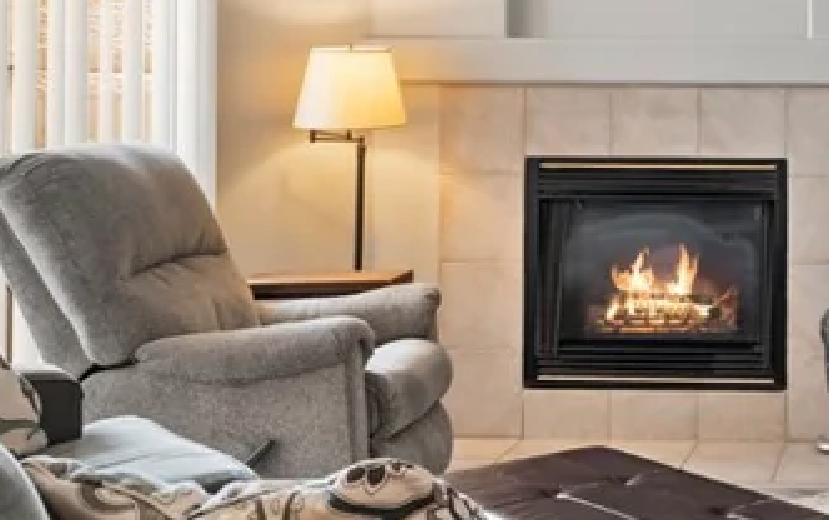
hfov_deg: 28.9
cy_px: 106
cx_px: 844
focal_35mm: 66
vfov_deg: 19.5
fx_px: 1492
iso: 400
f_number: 8
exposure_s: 1/5
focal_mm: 21
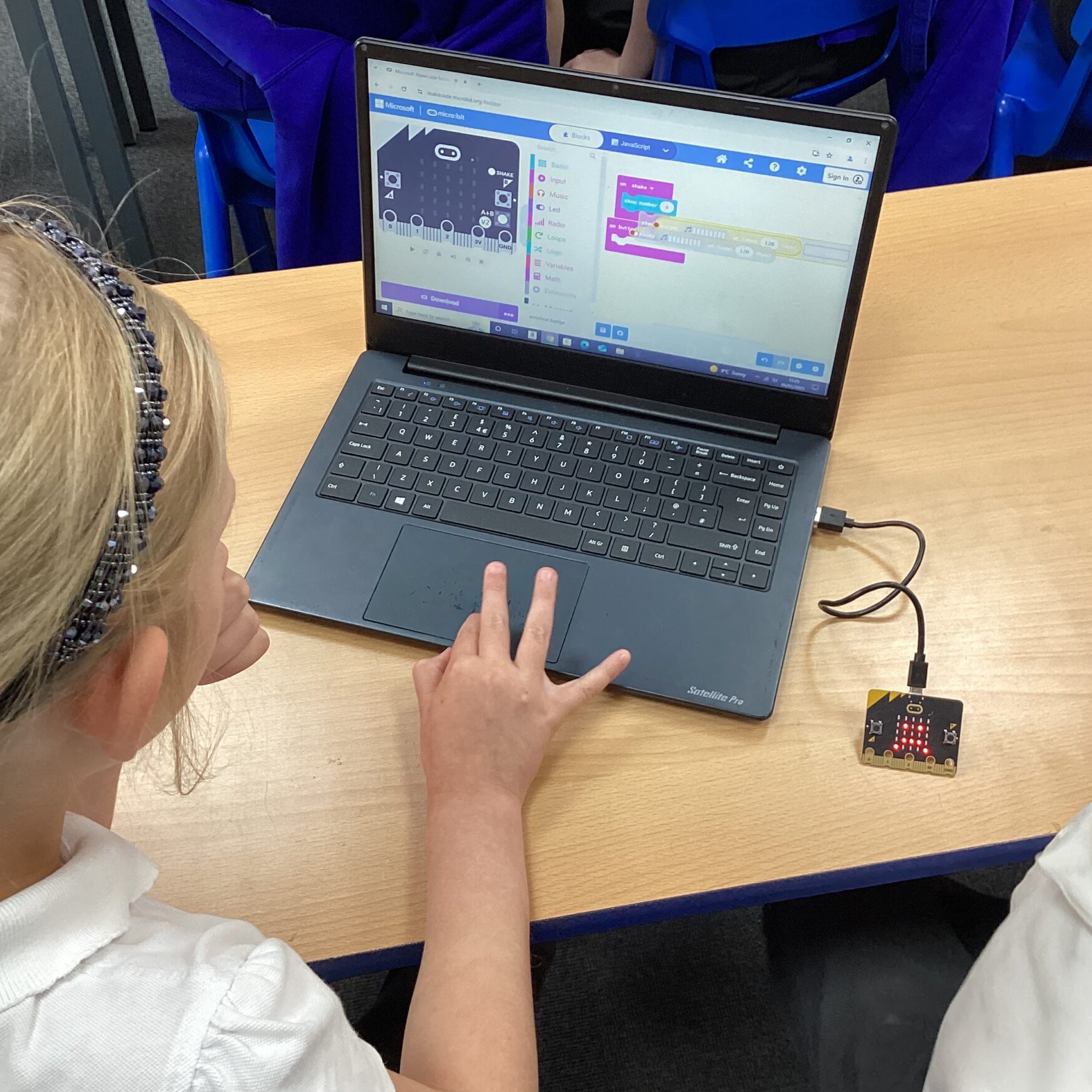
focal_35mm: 40
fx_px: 1428
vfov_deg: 41.9
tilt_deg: -52.2
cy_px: 532
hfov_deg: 41.9
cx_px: 554
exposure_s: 1/50
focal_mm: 3.3
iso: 80
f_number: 2.4
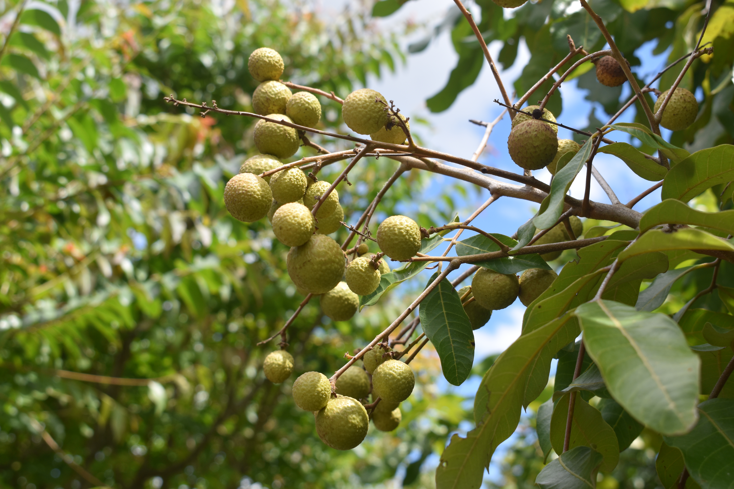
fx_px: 1223
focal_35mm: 60
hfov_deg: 33.4
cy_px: 244
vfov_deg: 22.6
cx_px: 367
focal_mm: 40
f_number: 8
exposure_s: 1/250
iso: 200
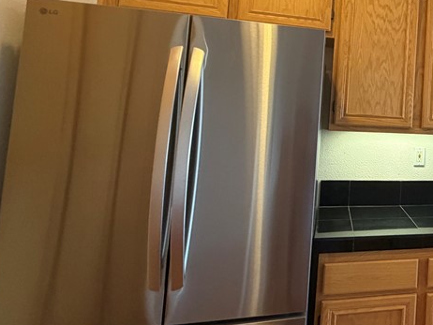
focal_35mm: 31
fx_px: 388
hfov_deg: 46.5
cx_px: 453
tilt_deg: +3.9
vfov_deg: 44.6
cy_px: 99
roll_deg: -2.2
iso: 320
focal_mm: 2.22
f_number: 2.2
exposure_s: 1/60
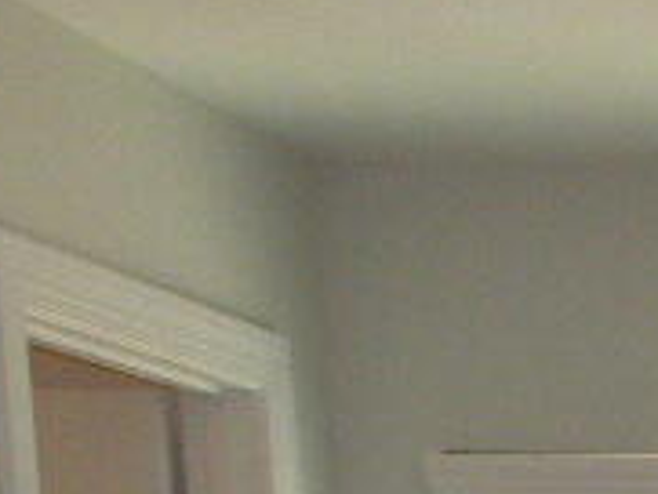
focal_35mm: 153
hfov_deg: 11.1
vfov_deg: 8.5
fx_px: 2910
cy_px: 1344
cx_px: 1516
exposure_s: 1/75
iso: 200
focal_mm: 4.7
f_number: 3.5
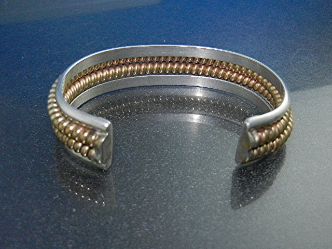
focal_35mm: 52
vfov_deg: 28.0
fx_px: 499
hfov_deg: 36.8
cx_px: 166
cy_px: 124
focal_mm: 9.3
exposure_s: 1/30
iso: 800
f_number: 7.8
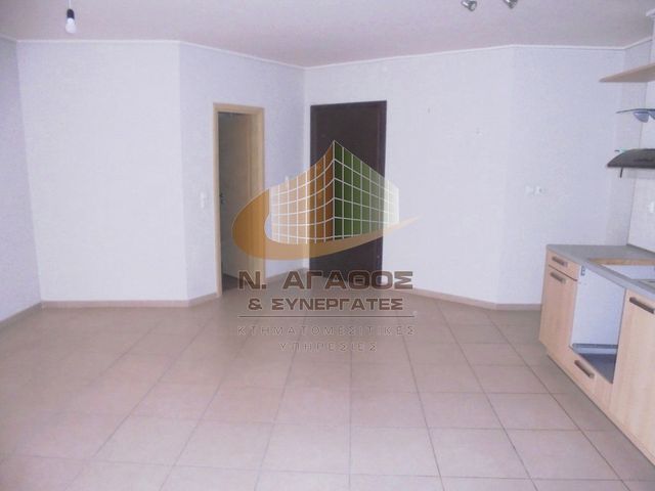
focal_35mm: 26
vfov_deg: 53.1
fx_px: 492
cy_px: 246
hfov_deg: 67.3
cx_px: 328
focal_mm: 4.6
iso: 400
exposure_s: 1/30
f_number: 3.5
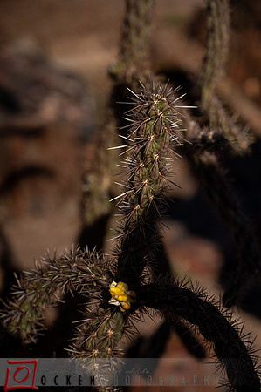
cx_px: 130
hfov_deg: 19.4
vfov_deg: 28.9
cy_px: 196
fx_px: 763
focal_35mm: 70
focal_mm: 70
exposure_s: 1/8000
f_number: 4
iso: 200
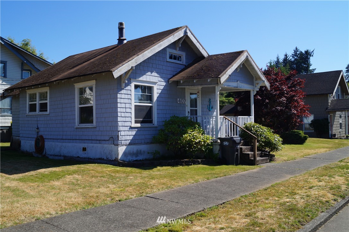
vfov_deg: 39.9
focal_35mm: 33
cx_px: 174
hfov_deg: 57.3
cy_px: 116
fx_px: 320
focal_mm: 22
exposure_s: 1/160
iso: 100
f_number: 10
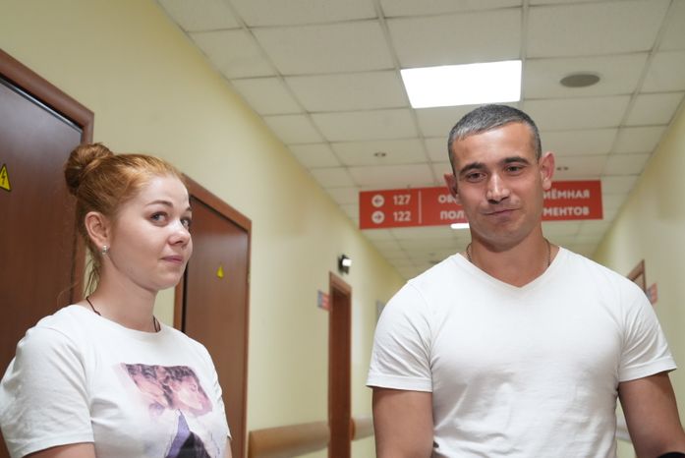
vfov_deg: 29.9
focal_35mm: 45
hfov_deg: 43.6
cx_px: 342
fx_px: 857
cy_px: 229
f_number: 5.6
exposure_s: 1/200
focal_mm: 45
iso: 5000
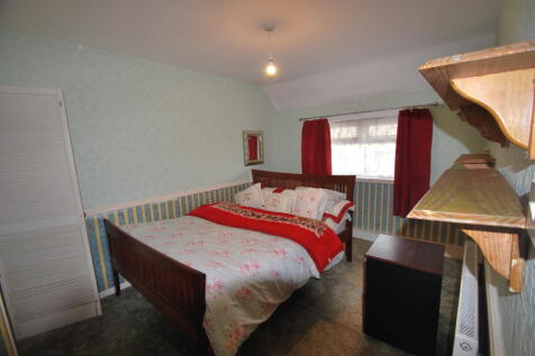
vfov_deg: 77.3
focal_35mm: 15
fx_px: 223
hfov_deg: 100.4
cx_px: 268
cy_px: 178
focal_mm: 10
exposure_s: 1/60
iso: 200
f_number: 3.5
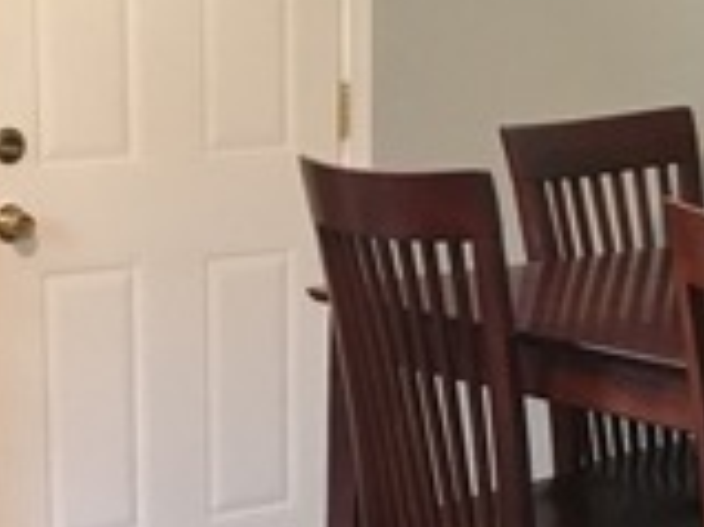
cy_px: 461
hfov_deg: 16.8
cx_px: 367
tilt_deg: -13.9
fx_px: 2378
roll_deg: -0.8
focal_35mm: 117
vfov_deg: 12.6
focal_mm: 4.15
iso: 250
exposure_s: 1/15
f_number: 2.2
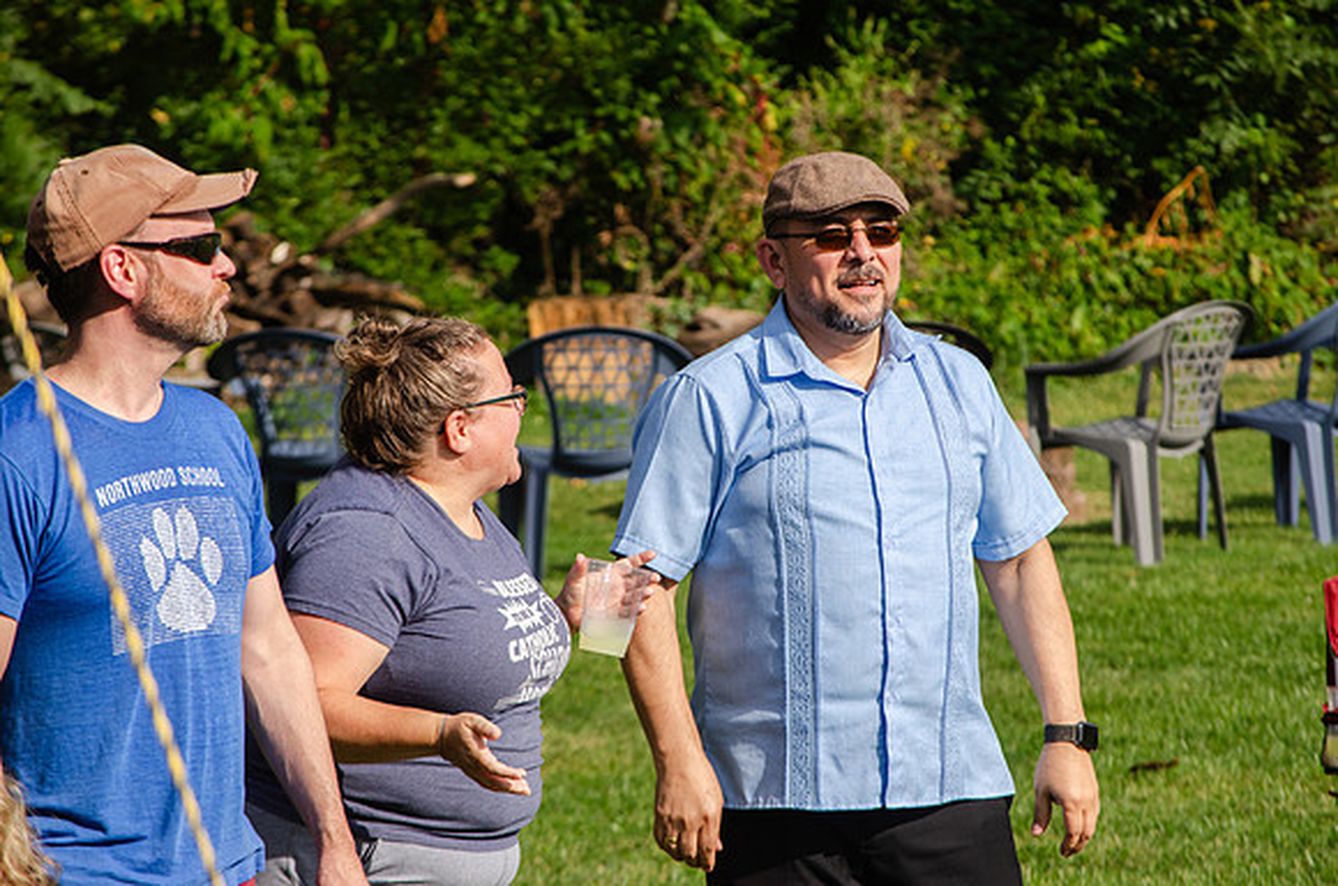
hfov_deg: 9.5
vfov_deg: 6.3
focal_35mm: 218
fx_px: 8066
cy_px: 443
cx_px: 669
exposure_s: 1/800
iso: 200
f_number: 7.1
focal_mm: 145
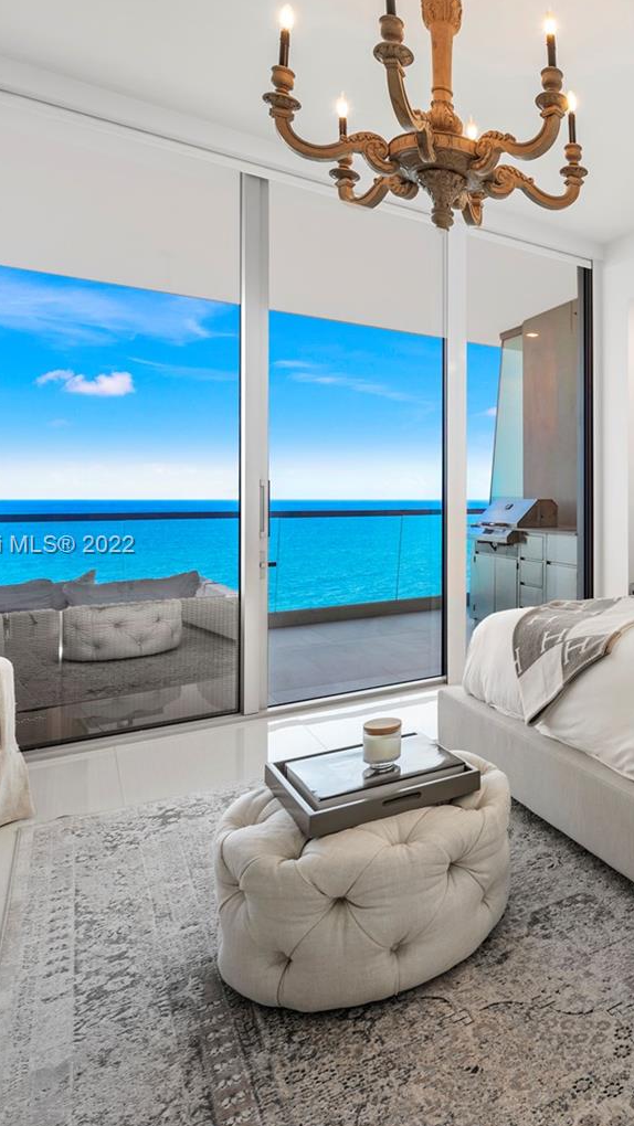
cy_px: 547
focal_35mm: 23
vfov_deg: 78.7
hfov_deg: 41.5
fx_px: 687
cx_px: 665
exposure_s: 1/6
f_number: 8
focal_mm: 14
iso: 100
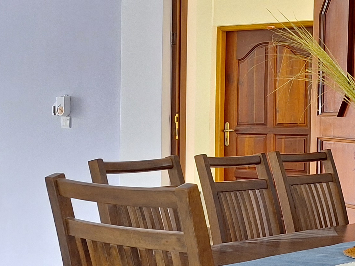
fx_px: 862
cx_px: 76
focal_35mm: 84
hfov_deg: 23.0
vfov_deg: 17.6
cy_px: 105
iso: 125
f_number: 1.8
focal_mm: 5.54
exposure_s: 1/40
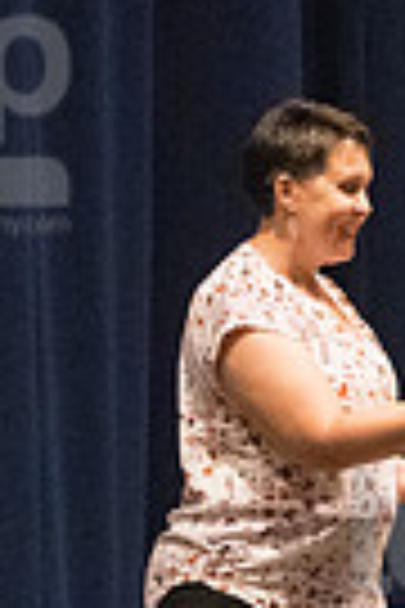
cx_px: 457
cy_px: 590
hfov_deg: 2.3
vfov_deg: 3.4
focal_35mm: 598
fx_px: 10090
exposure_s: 1/250
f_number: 4.5
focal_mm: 120
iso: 8000
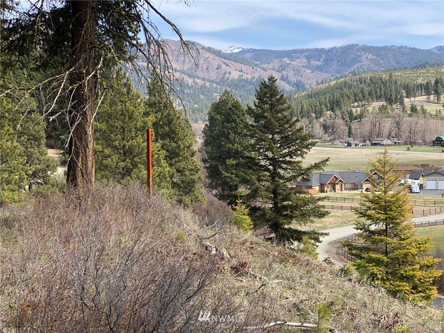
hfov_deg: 33.8
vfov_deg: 25.7
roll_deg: +3.3
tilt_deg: -3.9
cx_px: 222
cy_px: 166
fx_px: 731
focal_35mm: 57
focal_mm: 6.6
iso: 20
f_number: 2.8
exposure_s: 1/333
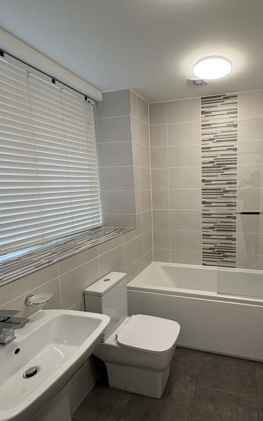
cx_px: 181
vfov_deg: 85.1
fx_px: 229
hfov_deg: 57.9
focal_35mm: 20
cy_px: 210
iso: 100
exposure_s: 1/100
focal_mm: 2.22
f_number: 2.2
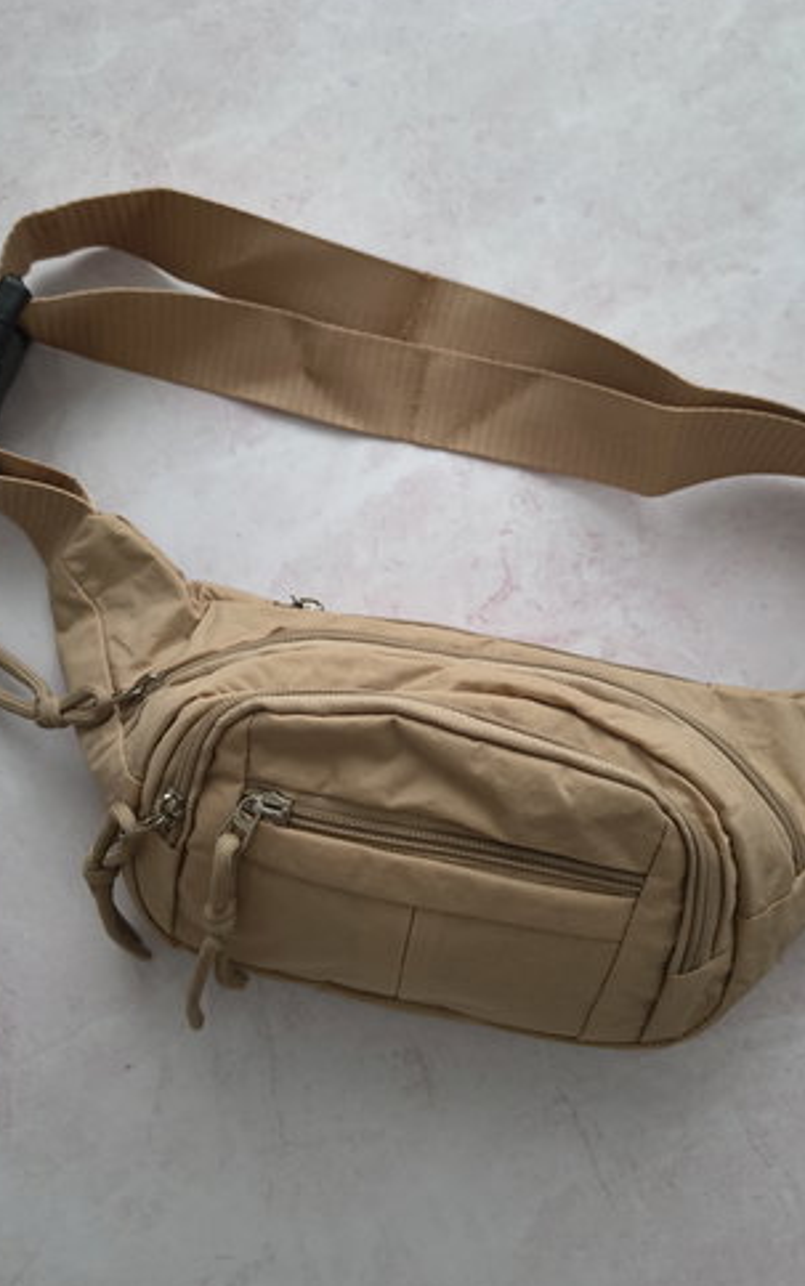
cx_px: 449
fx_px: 982
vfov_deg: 66.4
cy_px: 628
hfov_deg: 44.5
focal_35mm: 28
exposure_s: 1/50
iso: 485
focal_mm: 5.56
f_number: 1.8
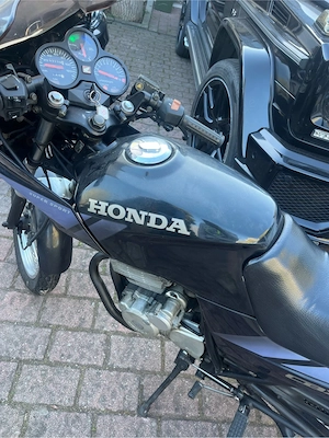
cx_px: 164
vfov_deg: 67.3
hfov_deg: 53.1
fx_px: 329
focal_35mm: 26
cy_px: 219
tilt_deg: -45.5
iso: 80
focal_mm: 5.1
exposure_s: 1/121
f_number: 1.6
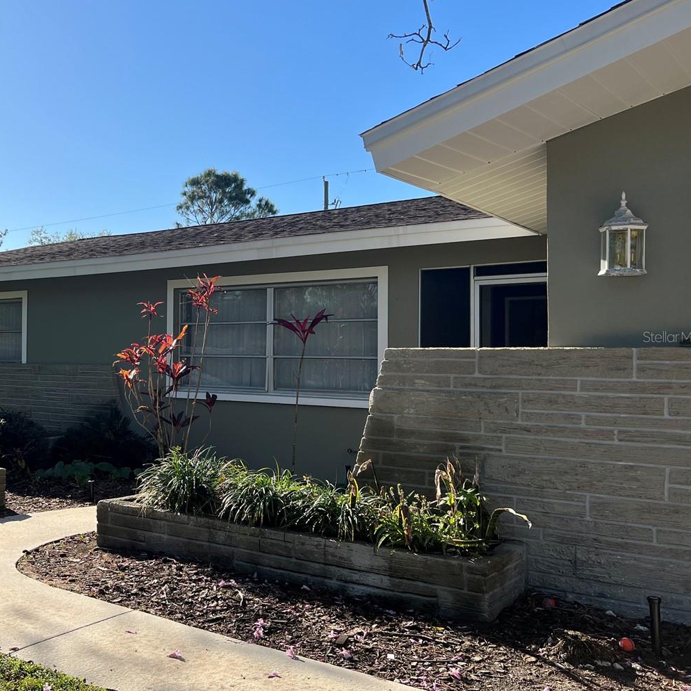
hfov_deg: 43.1
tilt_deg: +1.6
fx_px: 836
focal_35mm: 37
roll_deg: -1.0
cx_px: 152
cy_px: 336
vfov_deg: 44.9
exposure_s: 1/3571
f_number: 1.5
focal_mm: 5.7
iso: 50
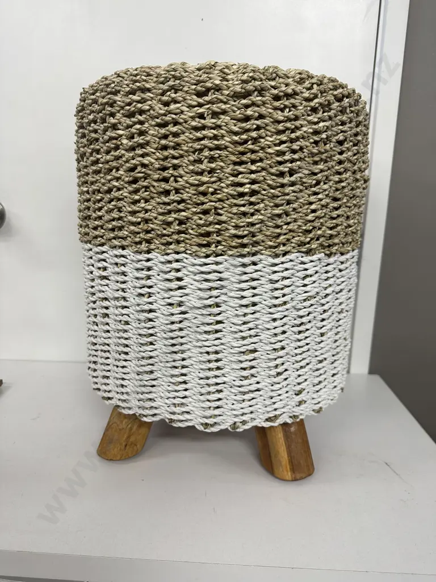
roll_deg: -2.4
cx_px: 218
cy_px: 291
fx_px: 403
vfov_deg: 71.6
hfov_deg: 56.8
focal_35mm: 24
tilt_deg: -12.2
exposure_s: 1/100
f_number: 1.78
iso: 125
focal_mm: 6.86
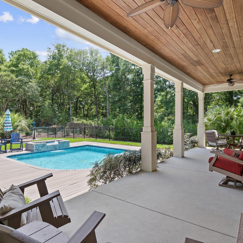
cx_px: 123
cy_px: 121
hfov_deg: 72.1
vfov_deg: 72.1
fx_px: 167
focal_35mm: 21
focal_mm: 10
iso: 100
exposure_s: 1/100
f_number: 5
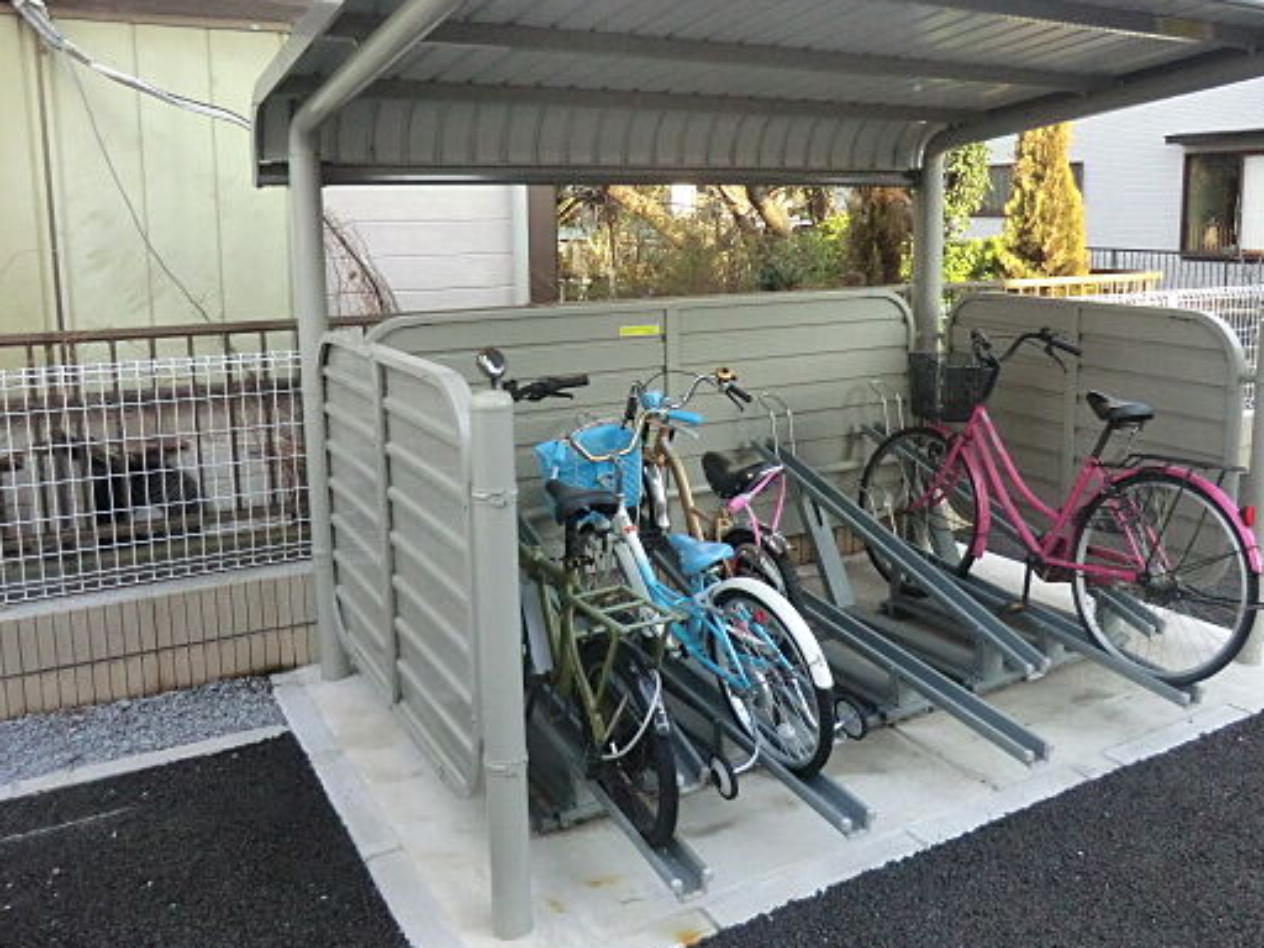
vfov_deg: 46.6
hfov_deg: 59.8
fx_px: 1095
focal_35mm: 30
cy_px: 388
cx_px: 709
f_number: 3.2
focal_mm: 4.3
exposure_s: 1/320
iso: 400
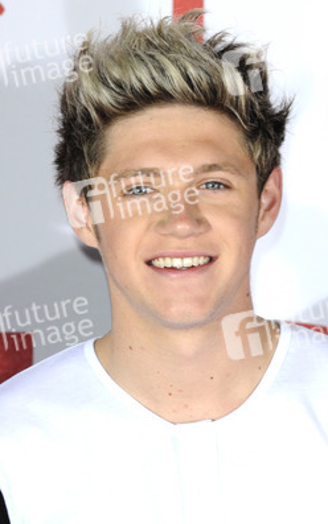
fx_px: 4407
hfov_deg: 4.3
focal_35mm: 308
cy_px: 263
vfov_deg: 6.8
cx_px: 170
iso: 320
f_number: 5
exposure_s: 1/200
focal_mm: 200
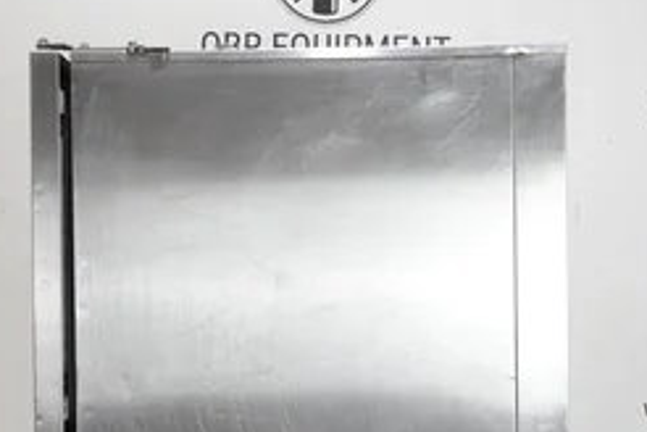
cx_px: 321
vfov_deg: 17.4
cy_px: 291
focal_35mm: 78
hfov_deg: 26.0
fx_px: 1402
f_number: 4
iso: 1000
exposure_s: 1/50
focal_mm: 18.24
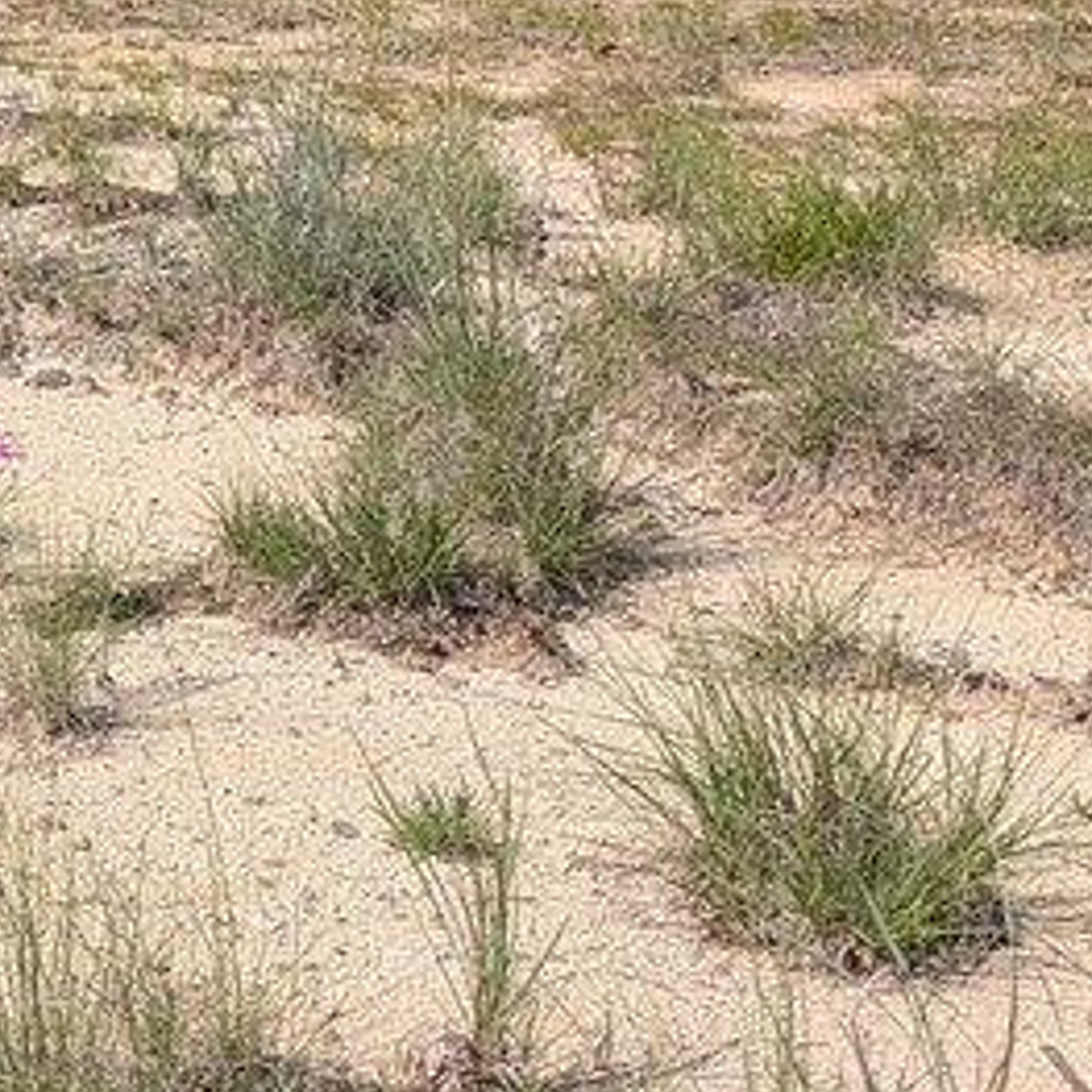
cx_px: -546
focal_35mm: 86
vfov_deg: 20.2
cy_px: 461
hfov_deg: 18.0
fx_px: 3069
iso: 52
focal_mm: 5.43
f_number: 1.89
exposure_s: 1/1776
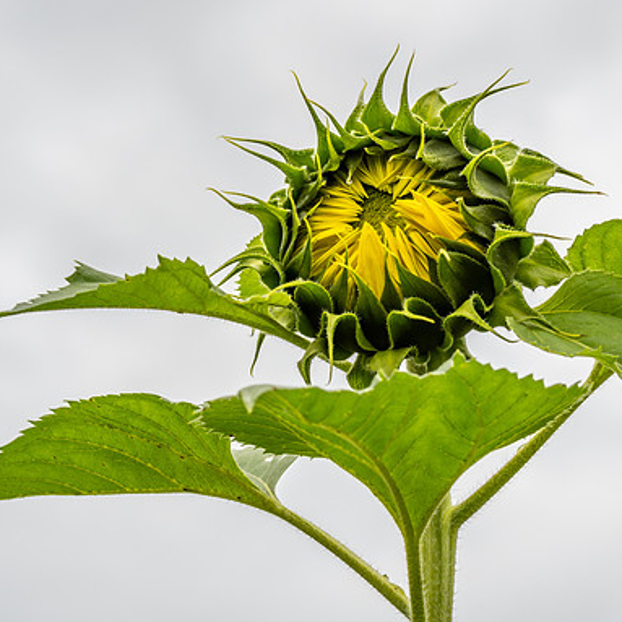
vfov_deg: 8.7
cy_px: 311
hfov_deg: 8.7
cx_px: 448
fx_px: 4106
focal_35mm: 202
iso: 200
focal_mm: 105
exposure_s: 1/10
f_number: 14
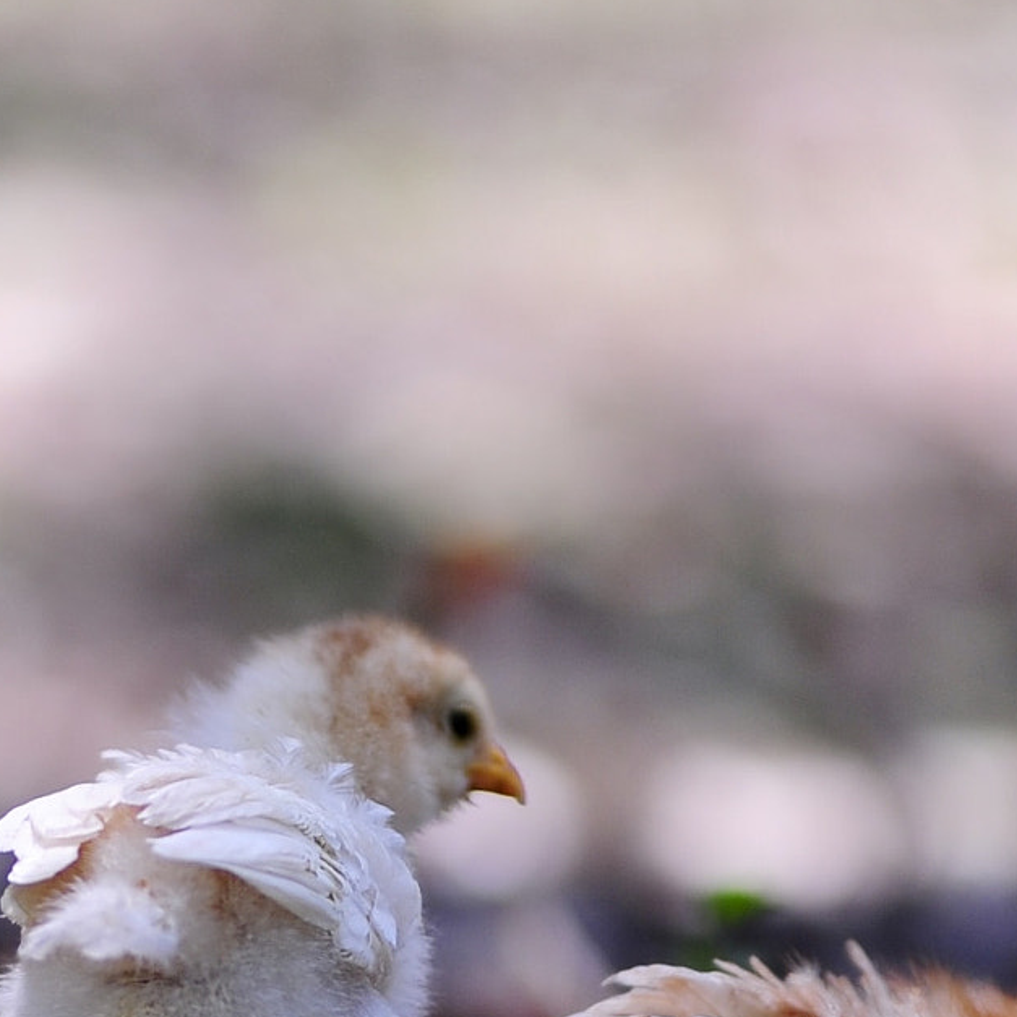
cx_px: 328
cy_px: 710
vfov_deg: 9.5
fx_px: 6116
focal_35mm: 184
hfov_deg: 9.5
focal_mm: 85
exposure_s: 1/2500
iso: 200
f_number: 1.4
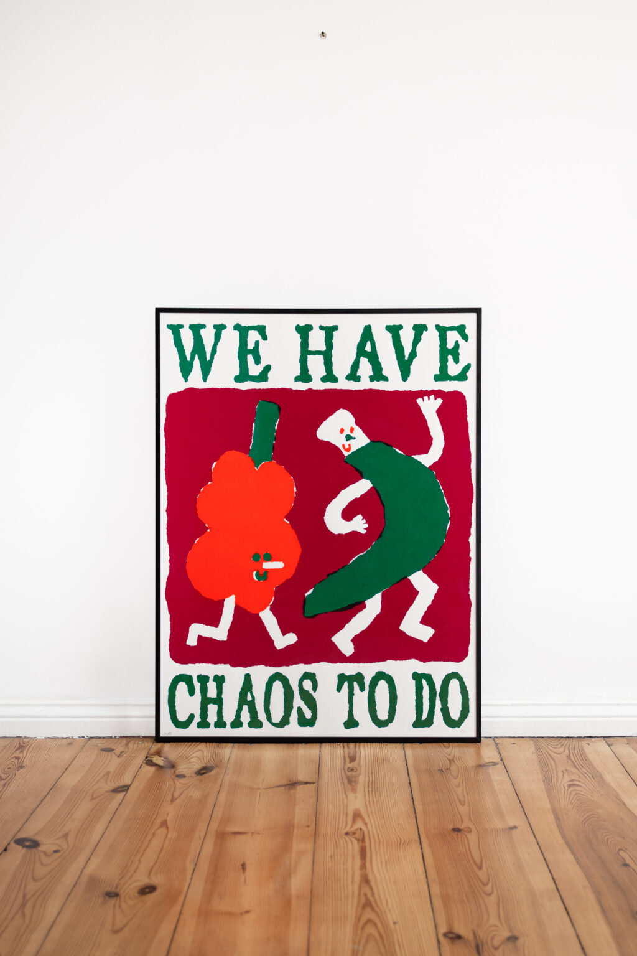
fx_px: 1115
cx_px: 318
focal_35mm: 42
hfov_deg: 31.9
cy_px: 478
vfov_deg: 46.4
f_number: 2.8
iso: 400
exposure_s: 1/250
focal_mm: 28
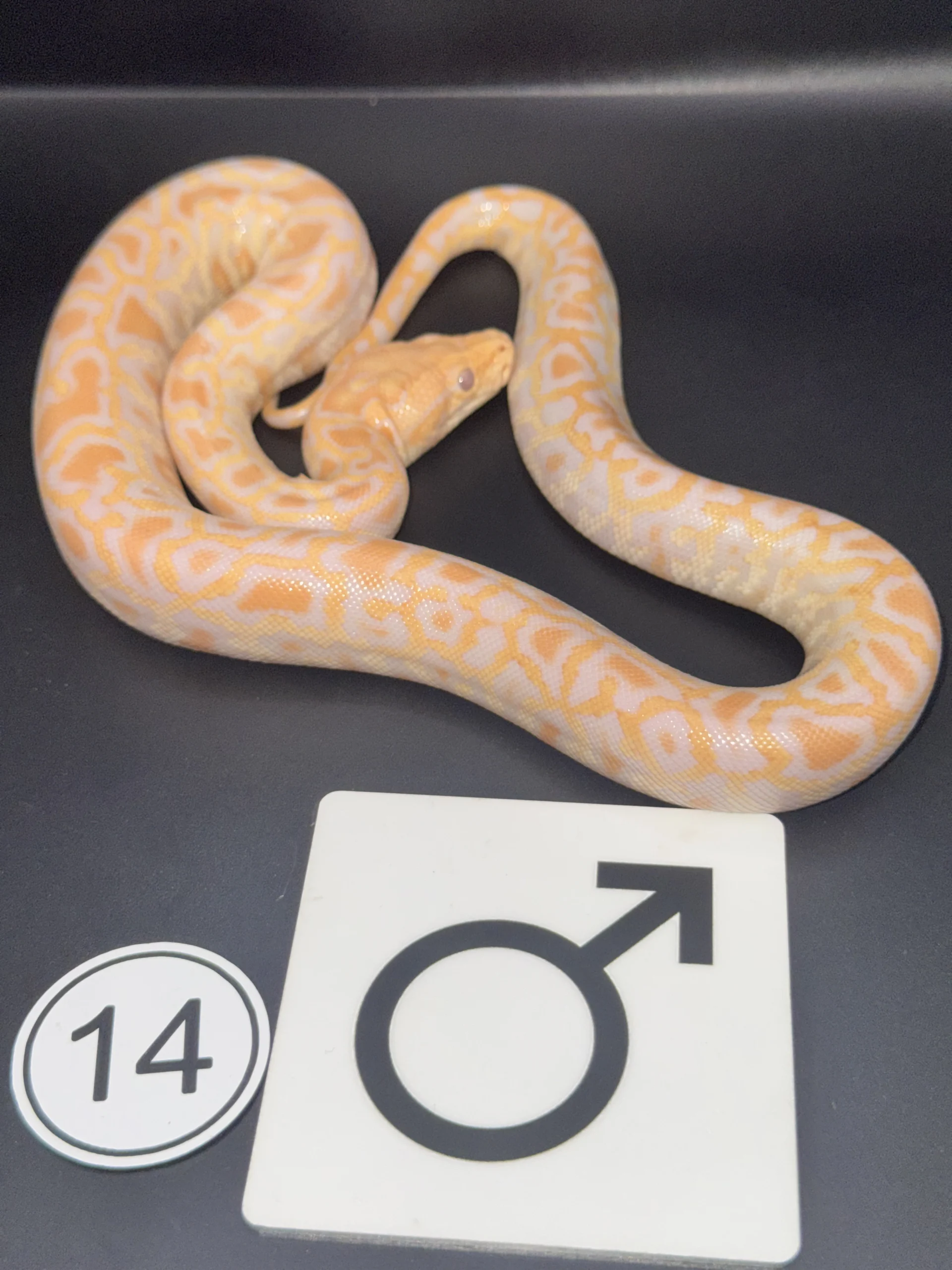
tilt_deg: -48.2
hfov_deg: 30.3
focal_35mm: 48
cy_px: 635
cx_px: 476
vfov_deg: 39.7
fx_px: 1760
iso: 50
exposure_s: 1/325
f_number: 1.78
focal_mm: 6.76
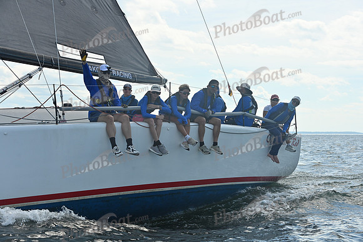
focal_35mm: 70
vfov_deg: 19.5
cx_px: 182
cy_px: 121
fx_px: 706
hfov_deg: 28.8
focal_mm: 70
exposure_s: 1/1000
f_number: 8
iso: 250
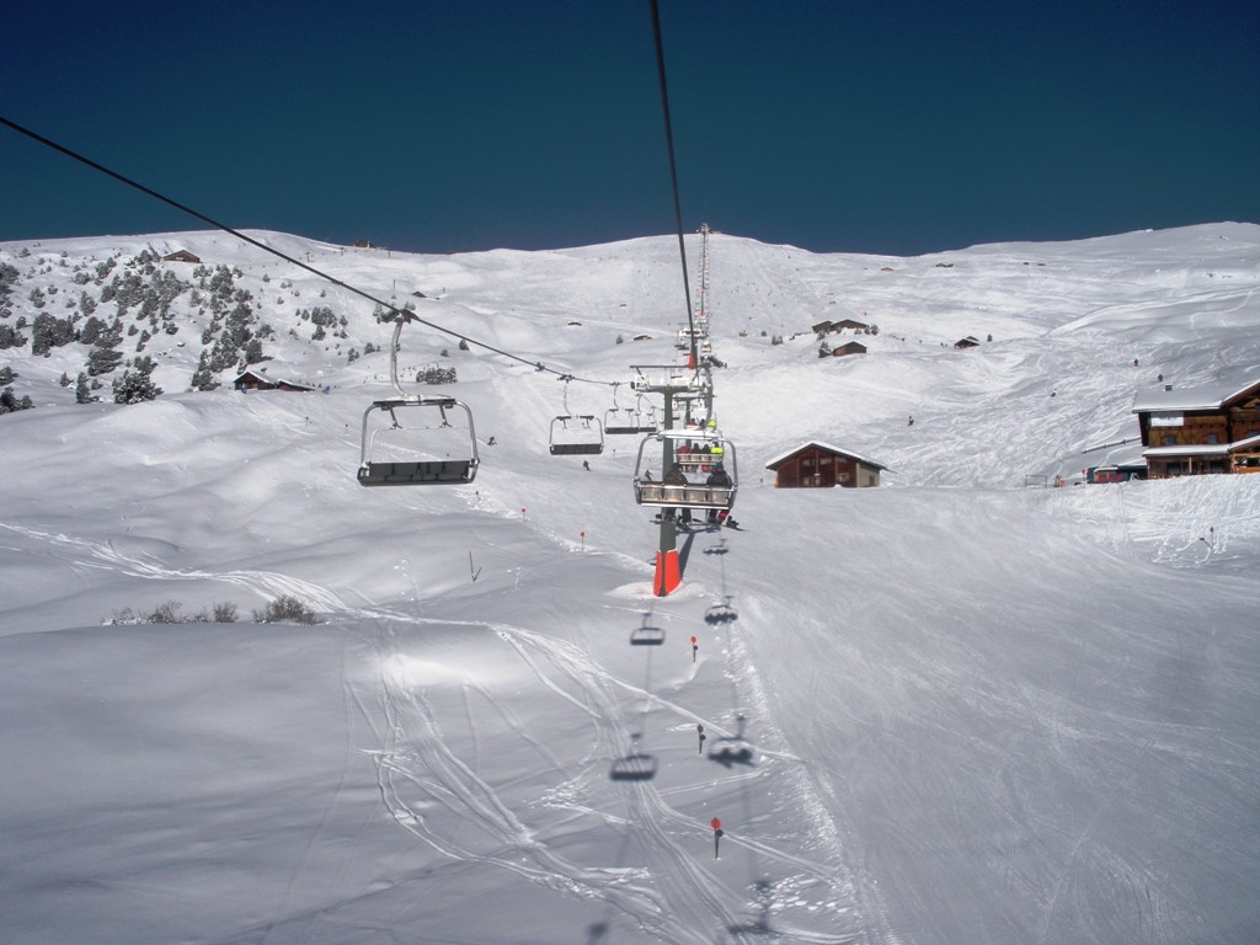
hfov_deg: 51.4
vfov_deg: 39.7
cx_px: 630
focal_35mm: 36
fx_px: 1310
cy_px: 472
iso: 64
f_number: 5.6
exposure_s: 1/817
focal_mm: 6.3
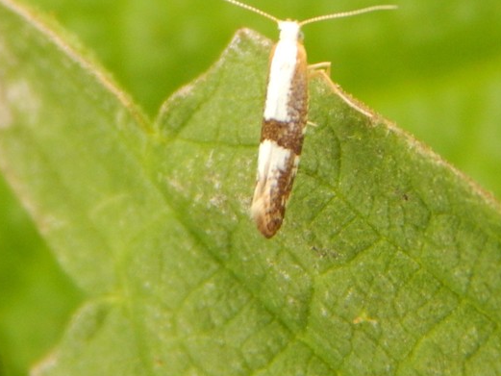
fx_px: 3793
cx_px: 276
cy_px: 77
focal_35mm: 262
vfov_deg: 5.7
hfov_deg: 7.6
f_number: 5.1
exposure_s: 1/125
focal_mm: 28.7
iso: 400
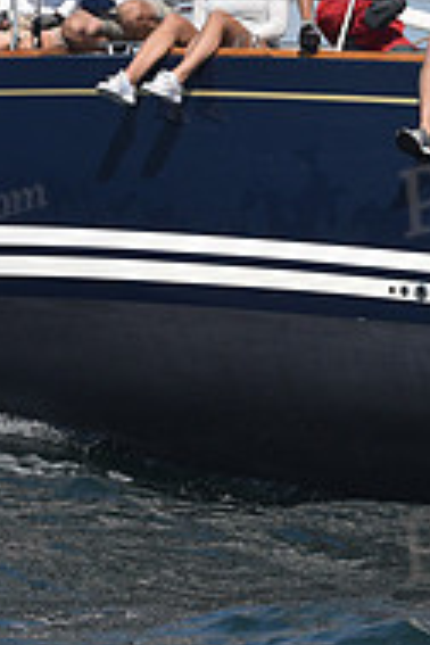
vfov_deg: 9.5
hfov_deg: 6.4
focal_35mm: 215
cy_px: 19
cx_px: 225
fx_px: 3852
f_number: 5
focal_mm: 70
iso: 250
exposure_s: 1/1250
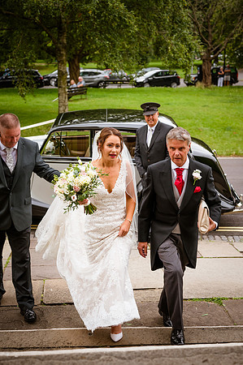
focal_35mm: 50
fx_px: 507
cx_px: 122
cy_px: 182
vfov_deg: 39.6
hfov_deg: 26.9
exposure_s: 1/1000
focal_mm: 50
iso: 450
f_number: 4
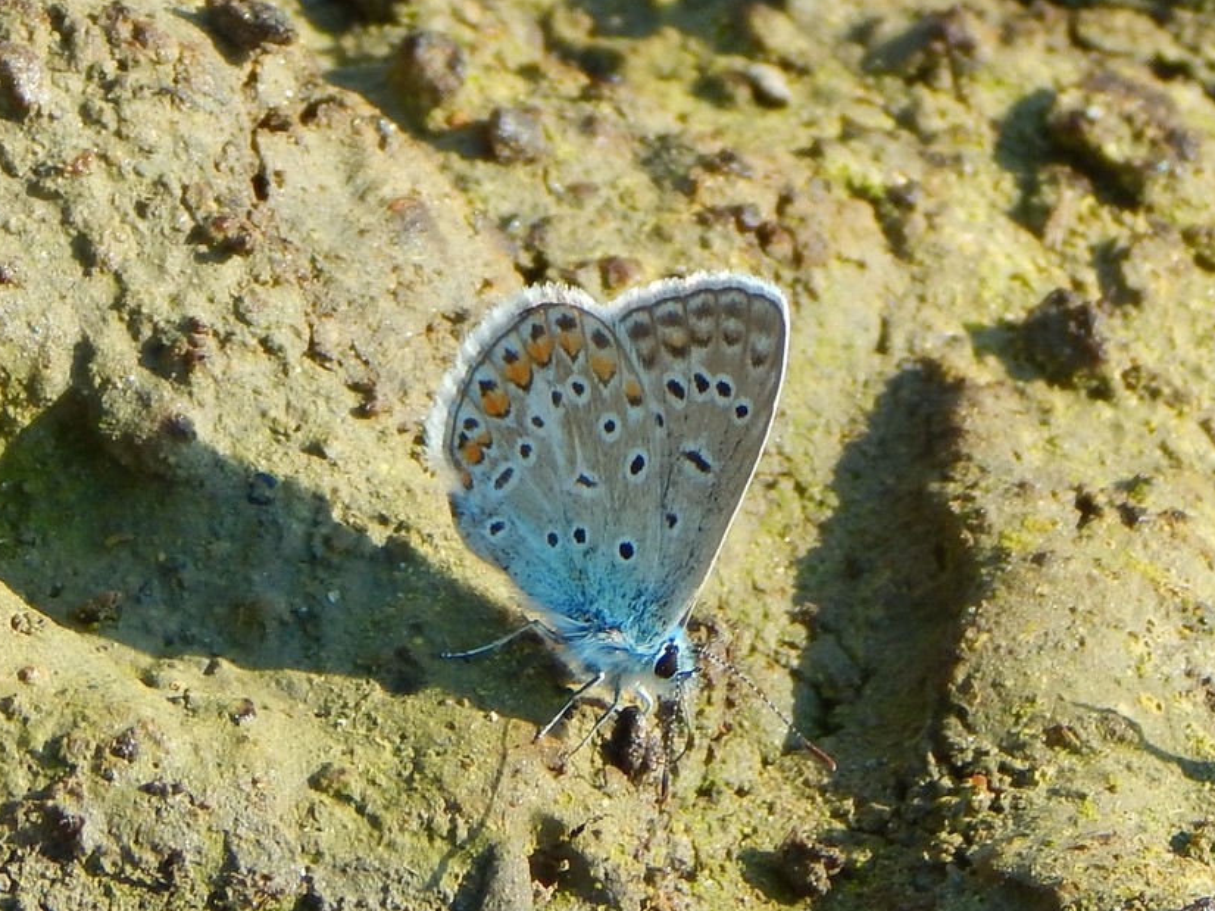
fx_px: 6597
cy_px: 467
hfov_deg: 10.5
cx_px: 608
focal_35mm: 188
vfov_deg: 7.9
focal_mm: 32.8
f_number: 5.3
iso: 125
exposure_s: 1/320
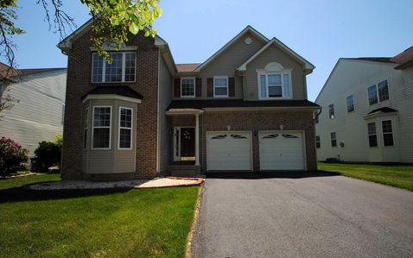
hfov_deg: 97.8
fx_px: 180
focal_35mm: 16
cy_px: 139
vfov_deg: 71.2
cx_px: 201
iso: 100
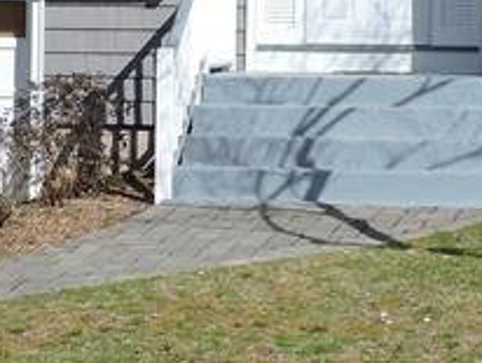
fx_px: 2286
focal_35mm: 164
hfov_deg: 12.0
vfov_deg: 9.0
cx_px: 250
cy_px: -7
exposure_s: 1/1250
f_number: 3.6
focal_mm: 5.9
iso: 100
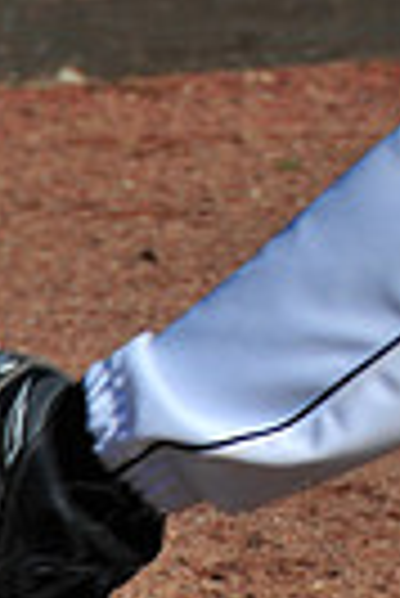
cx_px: 726
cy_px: -571
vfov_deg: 2.3
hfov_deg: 1.6
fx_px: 14630
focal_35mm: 880
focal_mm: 135
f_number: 11
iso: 200
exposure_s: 1/250
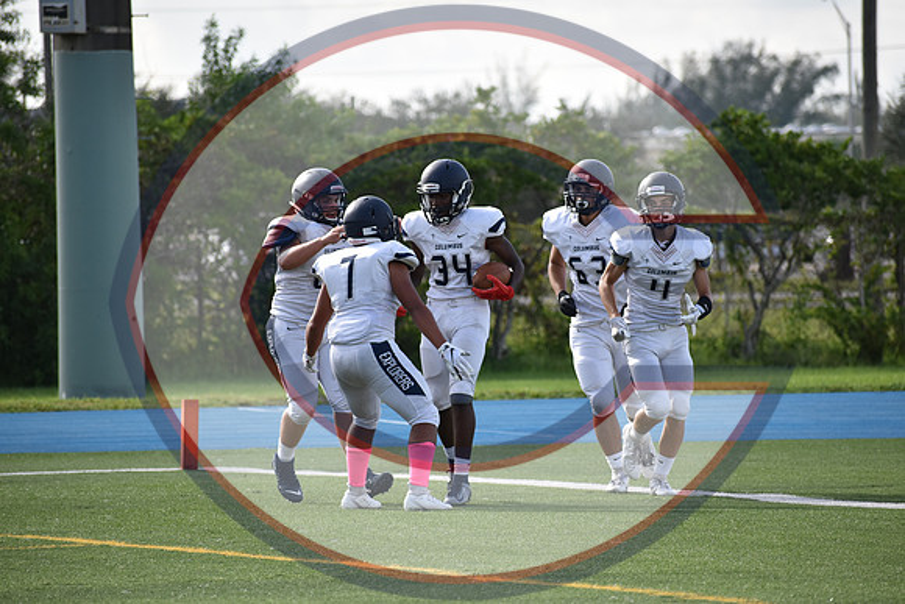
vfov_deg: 4.2
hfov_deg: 6.2
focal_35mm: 330
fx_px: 8297
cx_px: 452
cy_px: 302
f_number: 5.6
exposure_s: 1/1000
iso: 400
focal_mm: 220
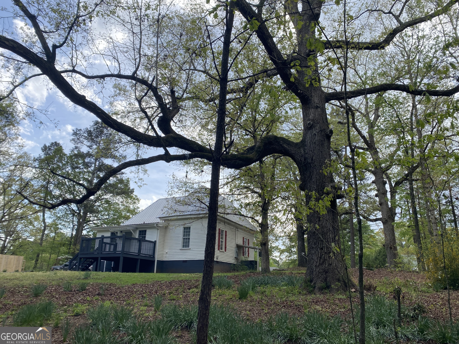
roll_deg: -1.7
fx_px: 345
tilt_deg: +18.8
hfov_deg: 67.3
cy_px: 172
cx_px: 230
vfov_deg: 53.1
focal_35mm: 26
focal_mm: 4.25
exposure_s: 1/912
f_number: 1.8
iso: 32
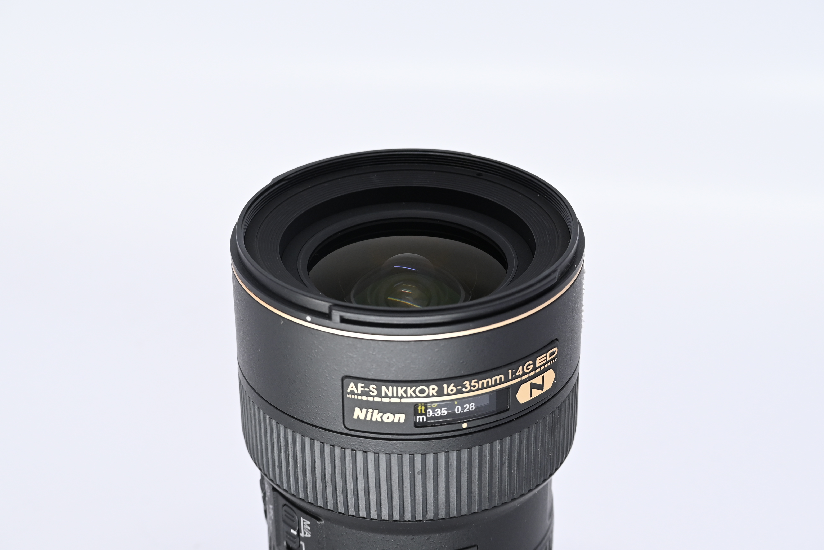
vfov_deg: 18.2
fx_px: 1717
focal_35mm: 75
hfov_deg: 27.0
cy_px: 275
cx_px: 412
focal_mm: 50
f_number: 9
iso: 500
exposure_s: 1/125
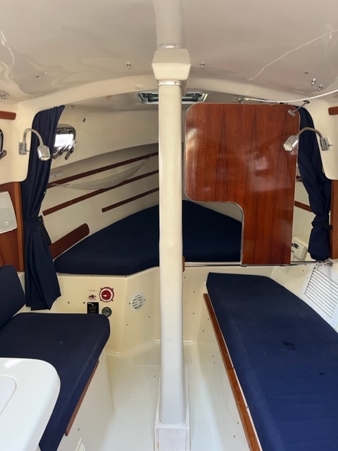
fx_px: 338
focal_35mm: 26
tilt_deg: -14.9
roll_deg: +1.3
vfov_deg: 67.3
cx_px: 169
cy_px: 226
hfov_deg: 53.1
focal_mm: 5.1
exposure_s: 1/60
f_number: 1.6
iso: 200
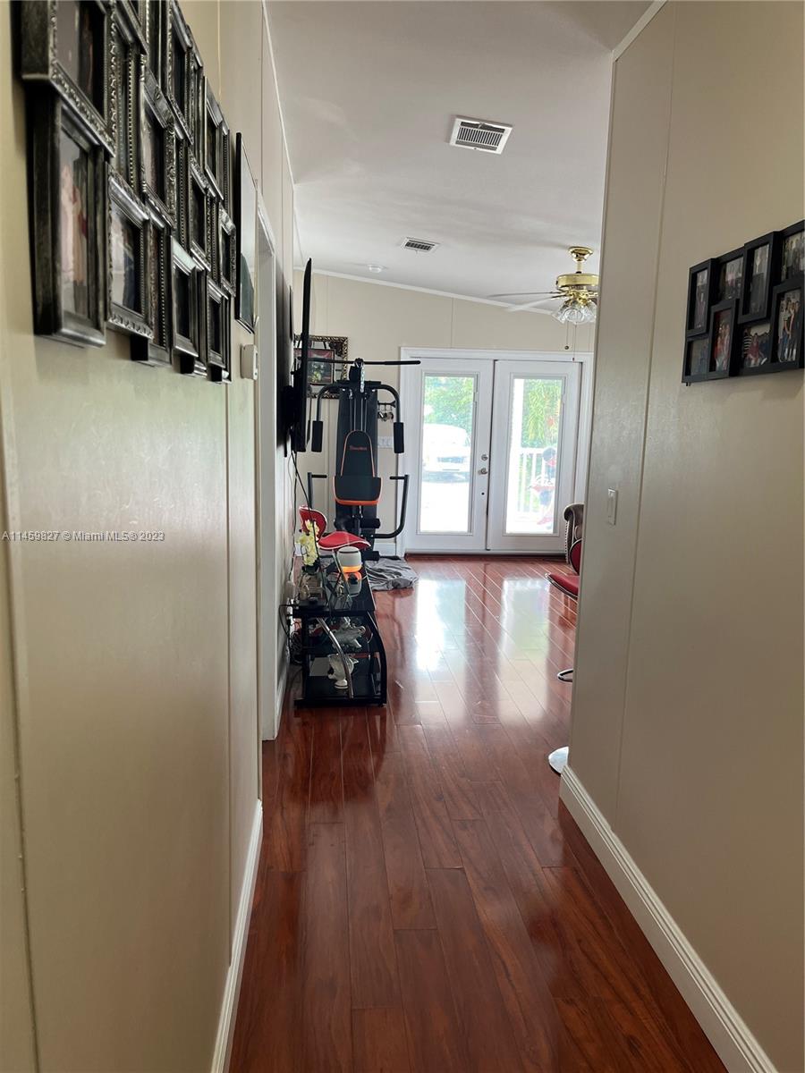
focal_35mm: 26
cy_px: 536
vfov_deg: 67.3
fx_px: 806
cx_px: 402
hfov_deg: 53.1
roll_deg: -0.5
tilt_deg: -9.5
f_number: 1.6
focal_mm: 5.1
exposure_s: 1/60
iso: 80
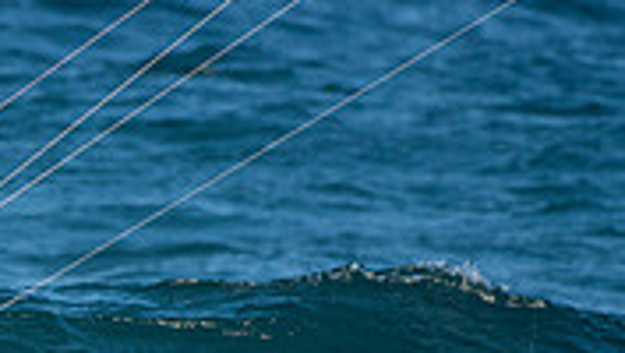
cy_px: 454
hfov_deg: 1.3
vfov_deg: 0.7
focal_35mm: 1716
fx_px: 28469
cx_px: -184
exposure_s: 1/1600
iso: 200
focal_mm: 500
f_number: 5.6
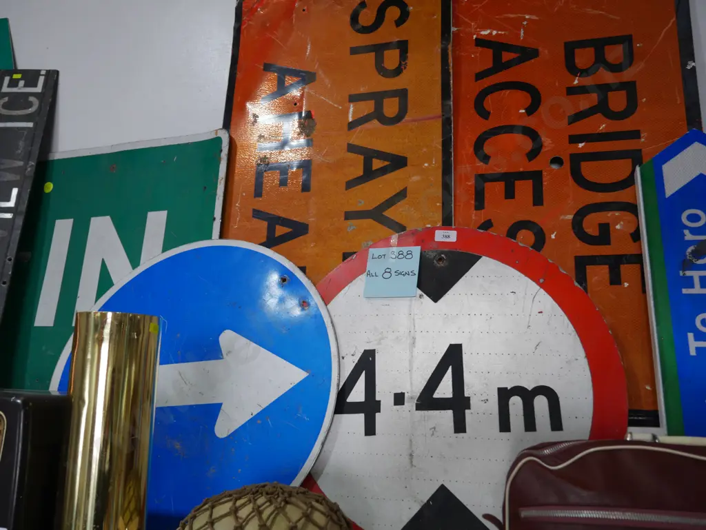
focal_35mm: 32
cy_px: 265
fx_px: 653
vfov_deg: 44.2
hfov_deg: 56.8
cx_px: 353
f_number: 3.6
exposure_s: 1/60
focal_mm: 16
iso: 250
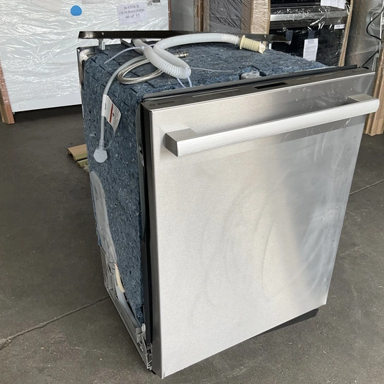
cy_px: 195
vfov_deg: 47.2
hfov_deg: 47.2
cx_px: 208
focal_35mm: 35
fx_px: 439
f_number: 1.8
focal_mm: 3
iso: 20
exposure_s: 1/208
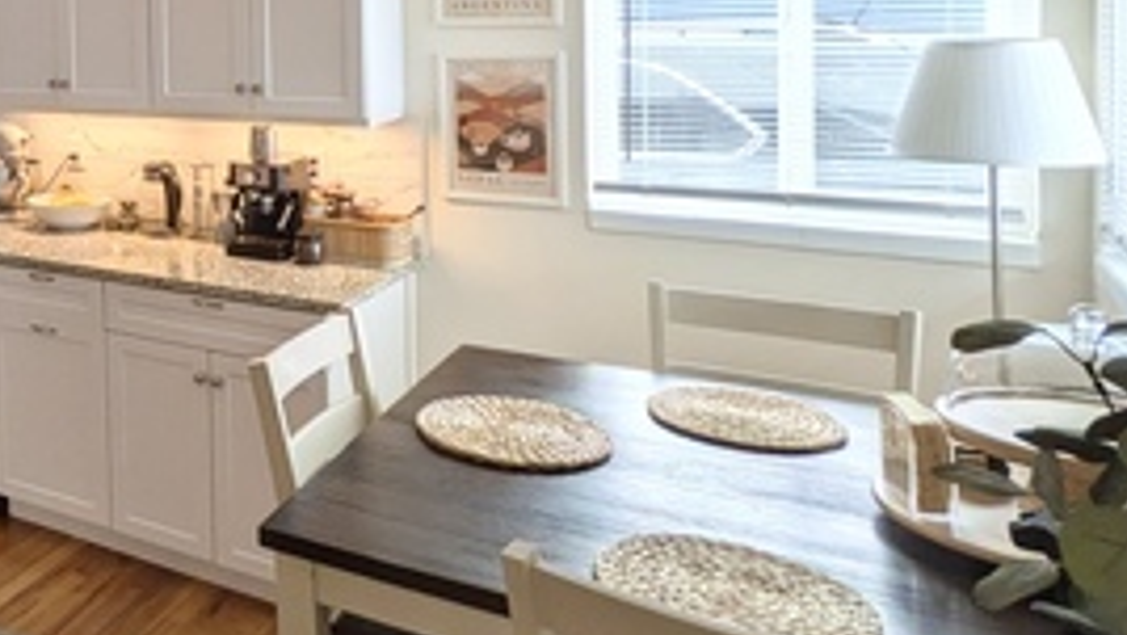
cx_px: -19
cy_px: 55
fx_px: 1136
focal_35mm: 38
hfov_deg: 44.3
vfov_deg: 29.8
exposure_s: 1/100
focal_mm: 1.83
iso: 65
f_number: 2.2
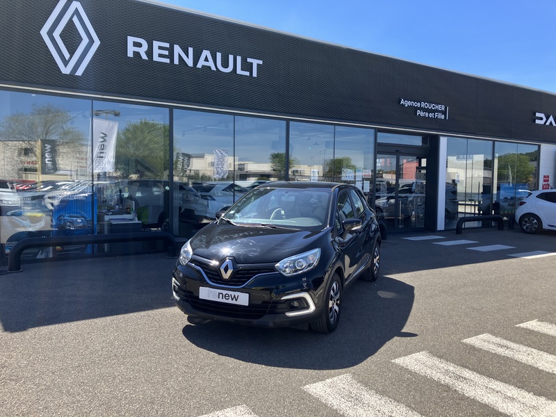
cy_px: 208
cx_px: 278
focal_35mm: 28
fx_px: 450
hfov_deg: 63.4
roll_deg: +1.0
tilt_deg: -2.4
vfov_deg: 49.7
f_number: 1.8
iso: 32
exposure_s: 1/883
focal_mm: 3.99
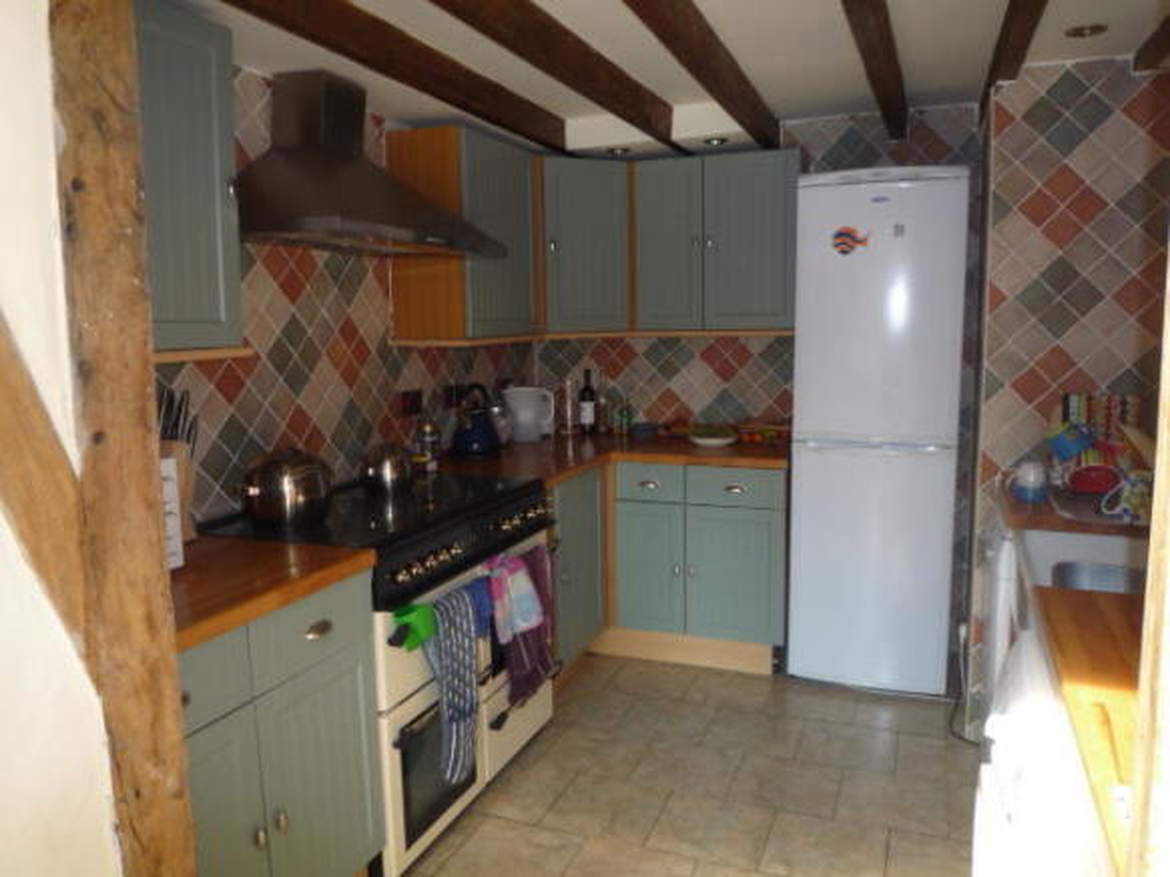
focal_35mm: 25
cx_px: 585
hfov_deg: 69.4
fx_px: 845
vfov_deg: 54.9
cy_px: 438
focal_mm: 4.4
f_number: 2.8
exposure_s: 1/30
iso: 100
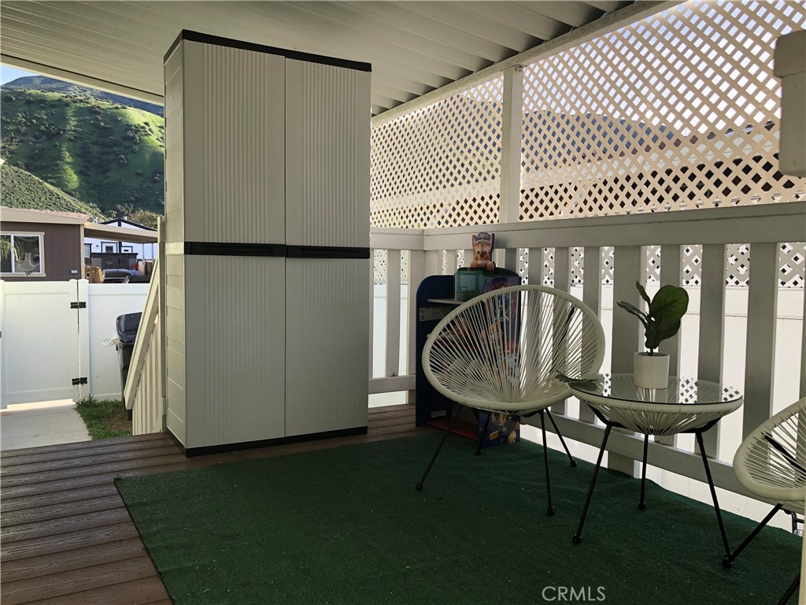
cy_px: 302
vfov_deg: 49.7
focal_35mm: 28
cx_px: 403
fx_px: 652
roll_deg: -0.9
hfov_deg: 63.4
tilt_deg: -5.5
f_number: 1.8
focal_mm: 3.99
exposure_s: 1/585
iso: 20
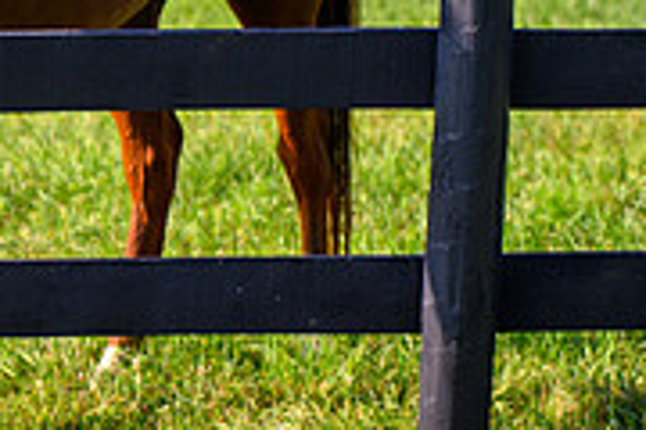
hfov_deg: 9.0
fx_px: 4055
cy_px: -202
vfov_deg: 6.0
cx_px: -144
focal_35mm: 226
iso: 100
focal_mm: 70
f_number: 2.8
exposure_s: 1/800
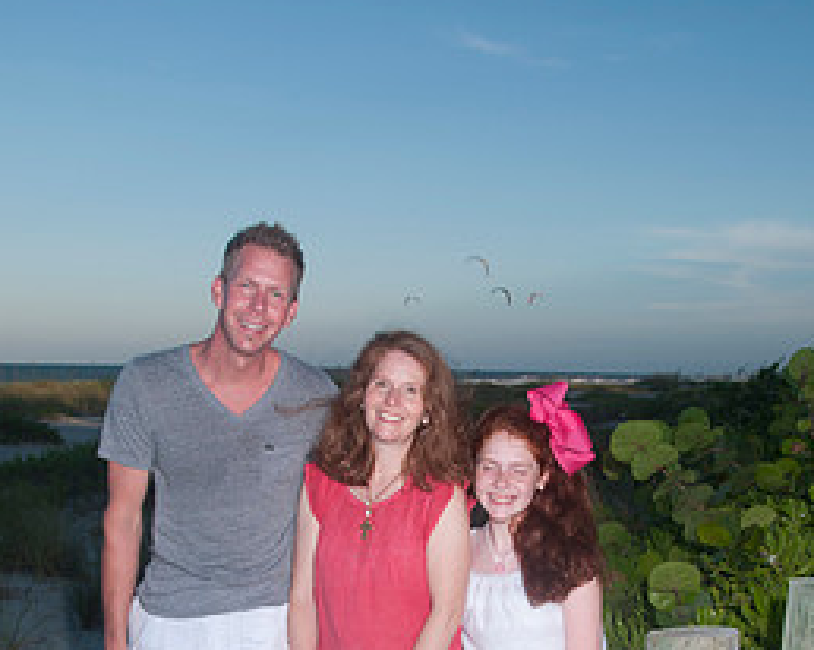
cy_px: 590
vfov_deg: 27.1
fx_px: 1300
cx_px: 443
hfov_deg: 34.7
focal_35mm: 54
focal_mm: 22
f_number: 7.1
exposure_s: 1/250
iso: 100
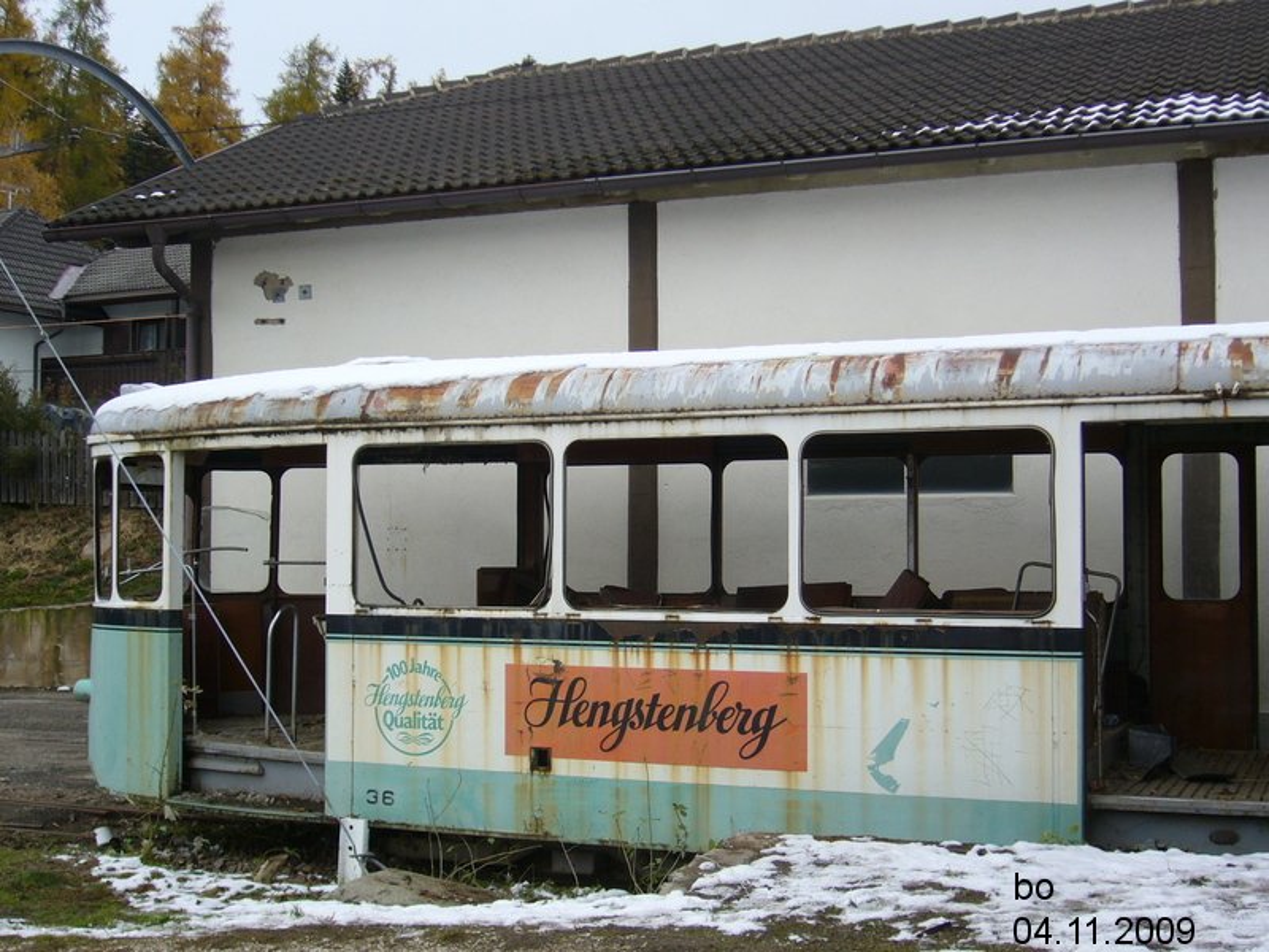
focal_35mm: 45
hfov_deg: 42.1
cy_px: 476
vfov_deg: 32.2
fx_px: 1650
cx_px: 634
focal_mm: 7.5
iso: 80
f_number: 3.2
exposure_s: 1/40
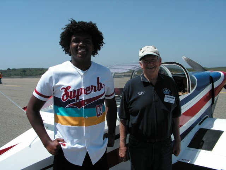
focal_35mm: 36
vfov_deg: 39.7
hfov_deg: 51.4
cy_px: 85
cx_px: 113
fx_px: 235
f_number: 4.8
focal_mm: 6
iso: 50
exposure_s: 1/640
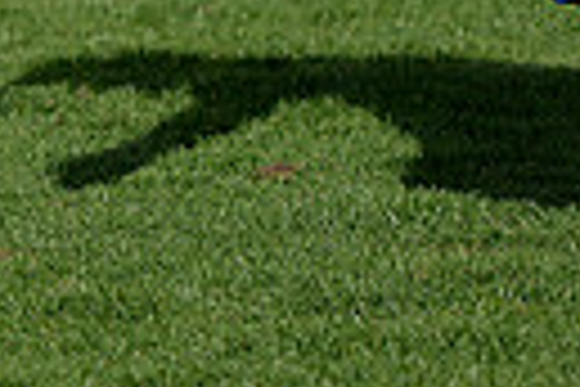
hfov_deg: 2.5
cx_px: -31
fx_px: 13387
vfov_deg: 1.7
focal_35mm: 831
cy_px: -398
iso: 250
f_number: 2.8
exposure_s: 1/2000
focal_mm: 185
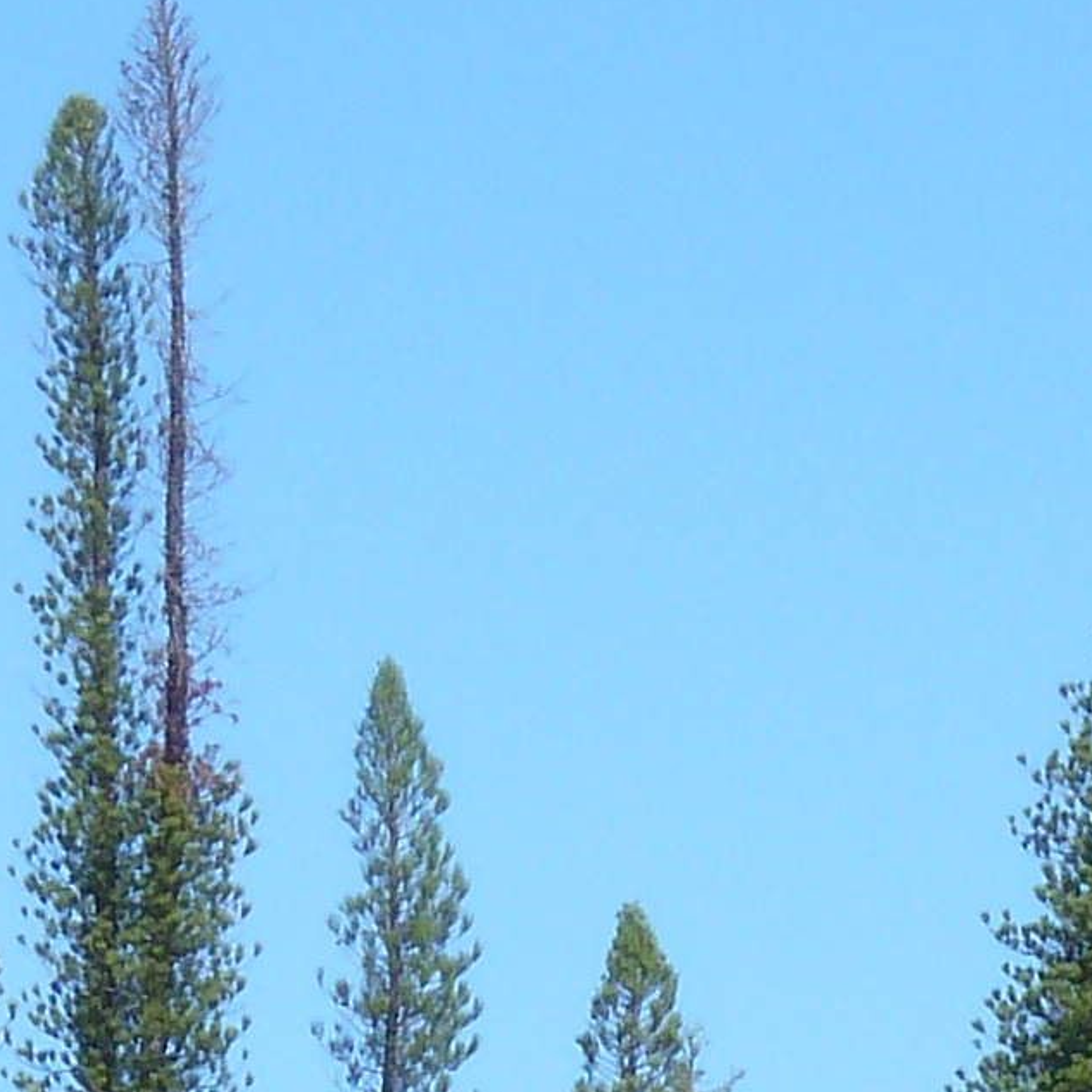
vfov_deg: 4.0
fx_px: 15561
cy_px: 2106
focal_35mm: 436
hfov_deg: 4.0
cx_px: 849
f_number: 4.2
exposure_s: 1/400
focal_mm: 12.8
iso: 80
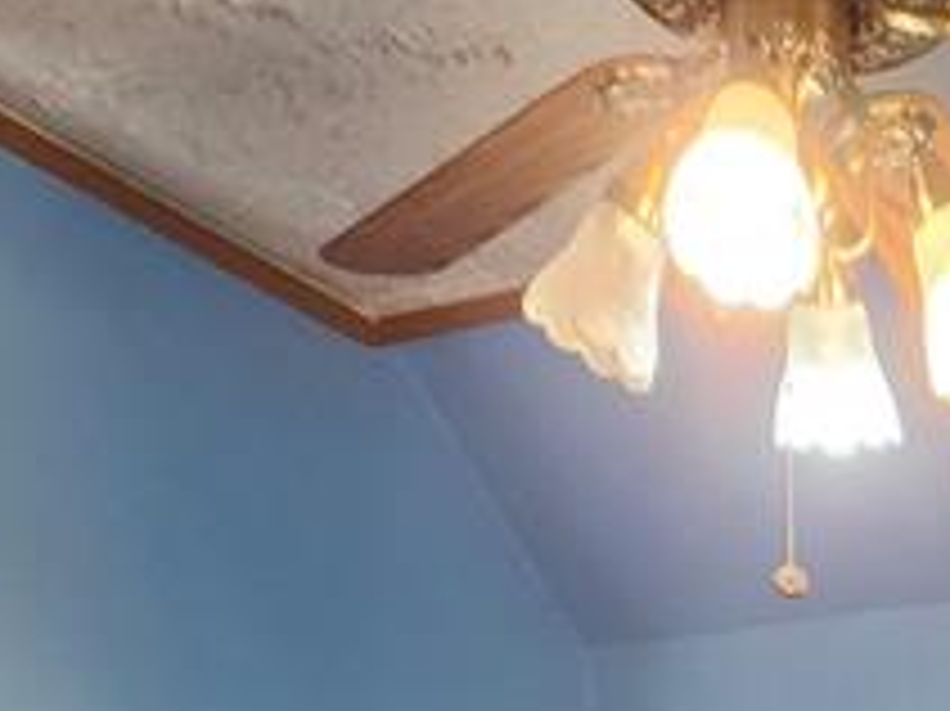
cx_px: 1081
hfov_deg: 27.7
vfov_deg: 14.9
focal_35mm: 63
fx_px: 1728
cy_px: 1678
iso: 320
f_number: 2.2
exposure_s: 1/30
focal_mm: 1.74
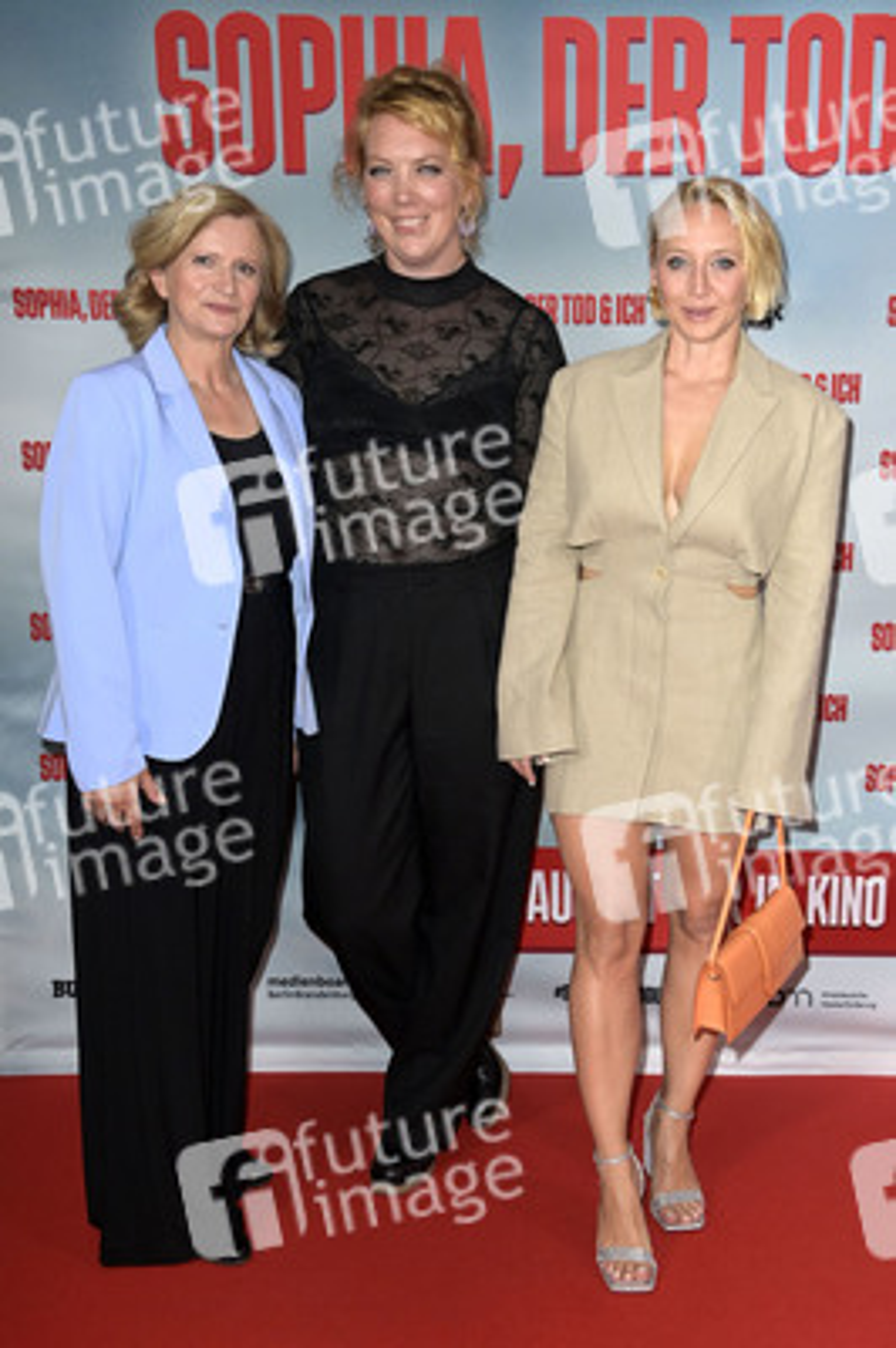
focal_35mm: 44
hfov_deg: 30.5
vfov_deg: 44.5
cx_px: 448
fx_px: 1645
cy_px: 674
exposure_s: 1/250
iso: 2000
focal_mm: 44
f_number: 6.3
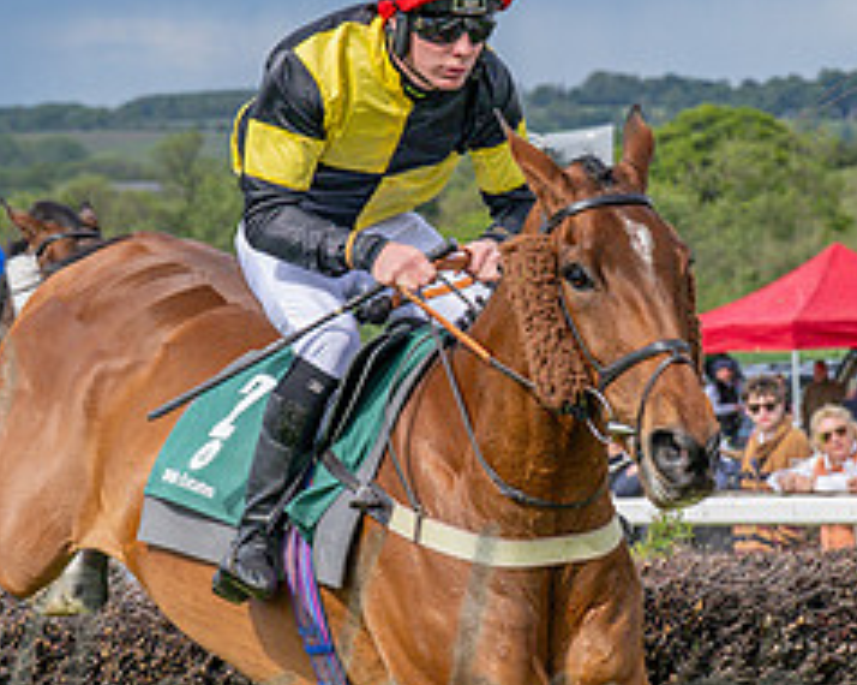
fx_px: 5981
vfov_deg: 6.5
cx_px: 522
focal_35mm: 236
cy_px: 368
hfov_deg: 8.2
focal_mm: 70
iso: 400
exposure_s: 1/2500
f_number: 5
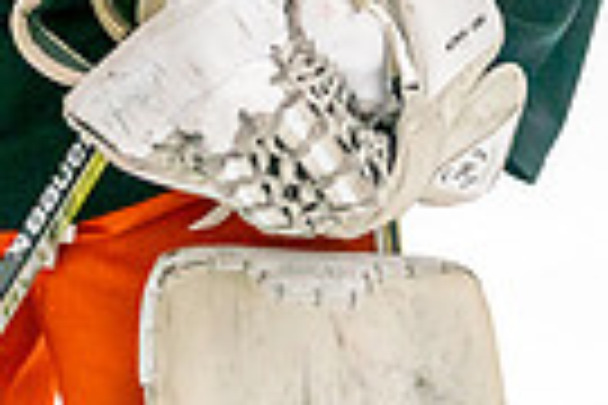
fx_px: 5995
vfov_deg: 3.8
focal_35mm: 355
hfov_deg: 5.8
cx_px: -35
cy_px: -392
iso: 3200
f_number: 2.8
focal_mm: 77
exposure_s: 1/1250
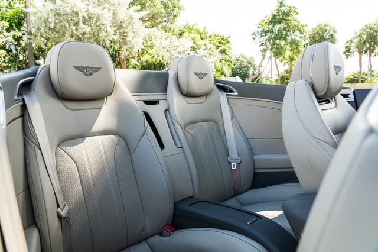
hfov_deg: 70.9
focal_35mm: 25
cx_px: 189
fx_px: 265
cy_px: 126
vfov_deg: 50.7
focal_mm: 24
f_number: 8
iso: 640
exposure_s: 1/80
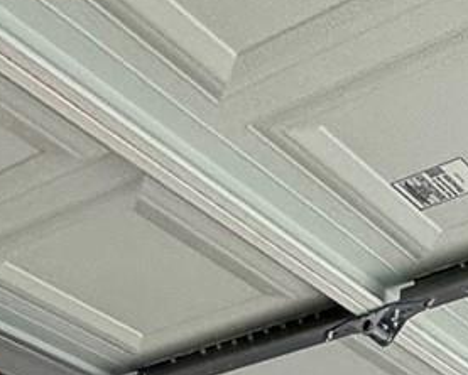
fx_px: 1400
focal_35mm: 101
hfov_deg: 18.0
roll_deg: +1.1
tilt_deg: -13.1
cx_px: -106
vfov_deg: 9.8
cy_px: 1245
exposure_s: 1/121
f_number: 2.2
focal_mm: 2.22
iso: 250
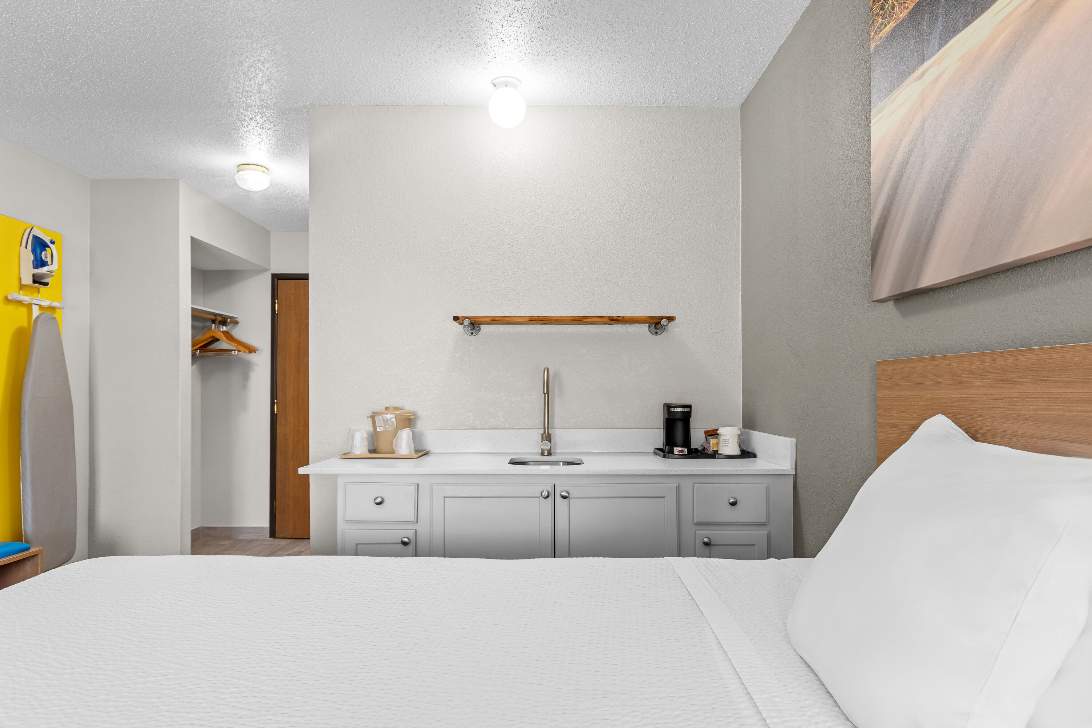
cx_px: 546
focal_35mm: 21
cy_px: 364
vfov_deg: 59.5
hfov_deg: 81.2
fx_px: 637
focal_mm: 14
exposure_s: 1/2
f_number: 9
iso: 125
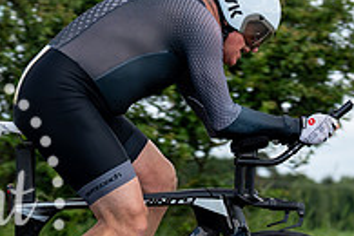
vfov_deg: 6.2
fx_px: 2183
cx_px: 176
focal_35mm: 222
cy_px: 113
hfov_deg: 9.3
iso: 160
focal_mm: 70
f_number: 3.5
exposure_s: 1/1000
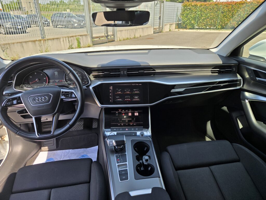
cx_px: 133
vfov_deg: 58.9
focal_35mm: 23
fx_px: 177
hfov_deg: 73.9
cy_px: 100
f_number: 1.8
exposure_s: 1/1290
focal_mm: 5.4
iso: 80
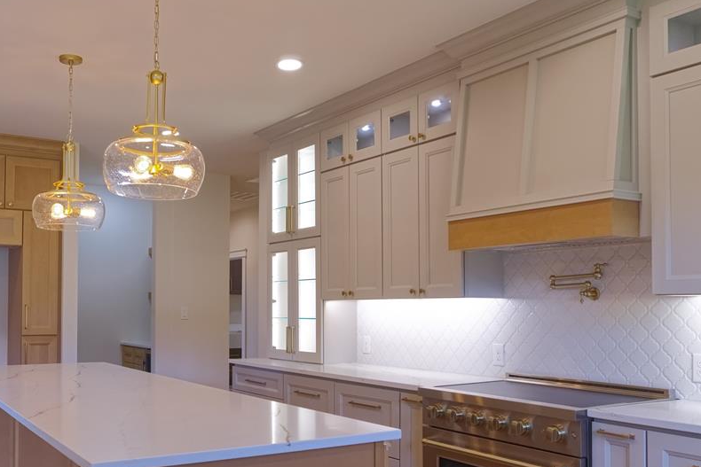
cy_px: 294
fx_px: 682
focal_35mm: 35
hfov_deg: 53.9
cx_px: 266
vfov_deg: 37.6
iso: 125
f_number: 8
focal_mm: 18
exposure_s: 1/30
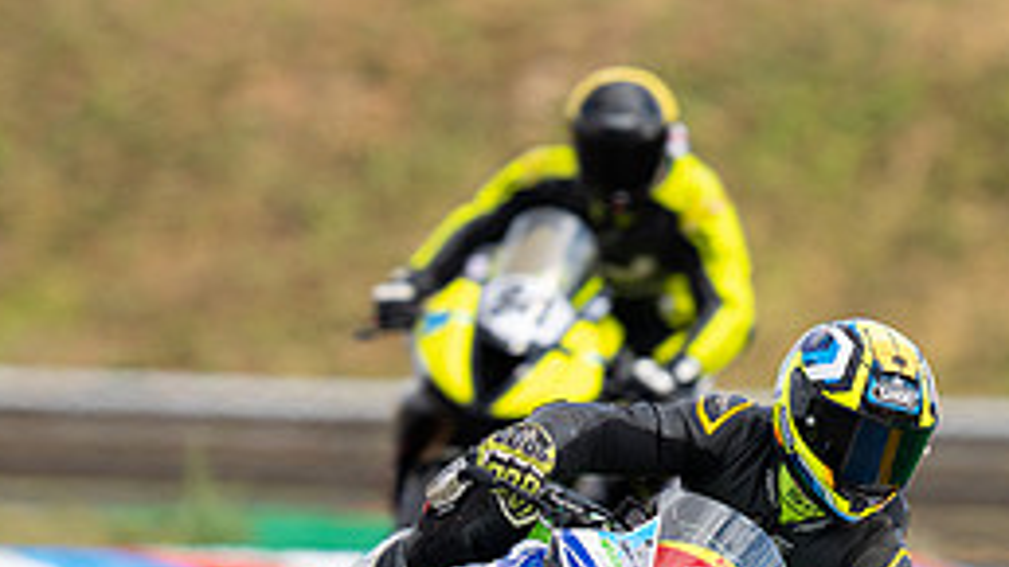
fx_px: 26375
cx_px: 773
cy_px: 280
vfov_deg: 1.2
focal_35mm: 986
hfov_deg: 2.2
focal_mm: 400
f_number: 4
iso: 64
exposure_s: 1/400
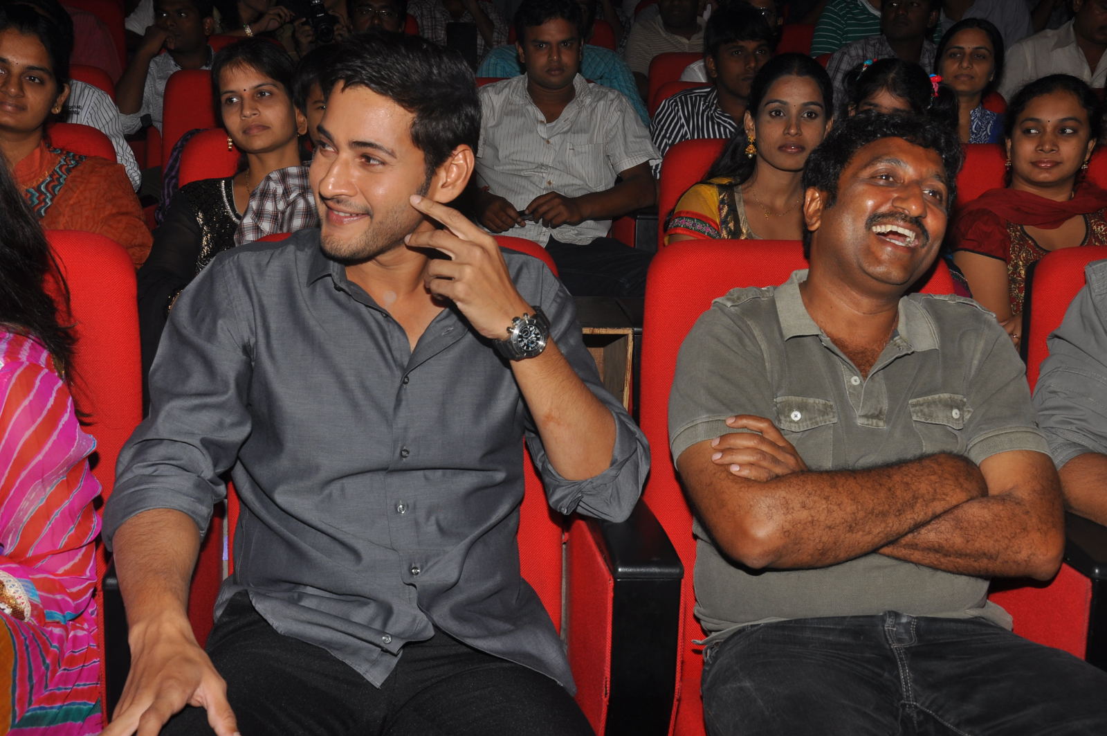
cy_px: 368
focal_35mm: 42
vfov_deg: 31.8
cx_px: 554
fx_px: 1290
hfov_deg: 46.4
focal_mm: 28
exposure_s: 1/200
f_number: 11
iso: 200
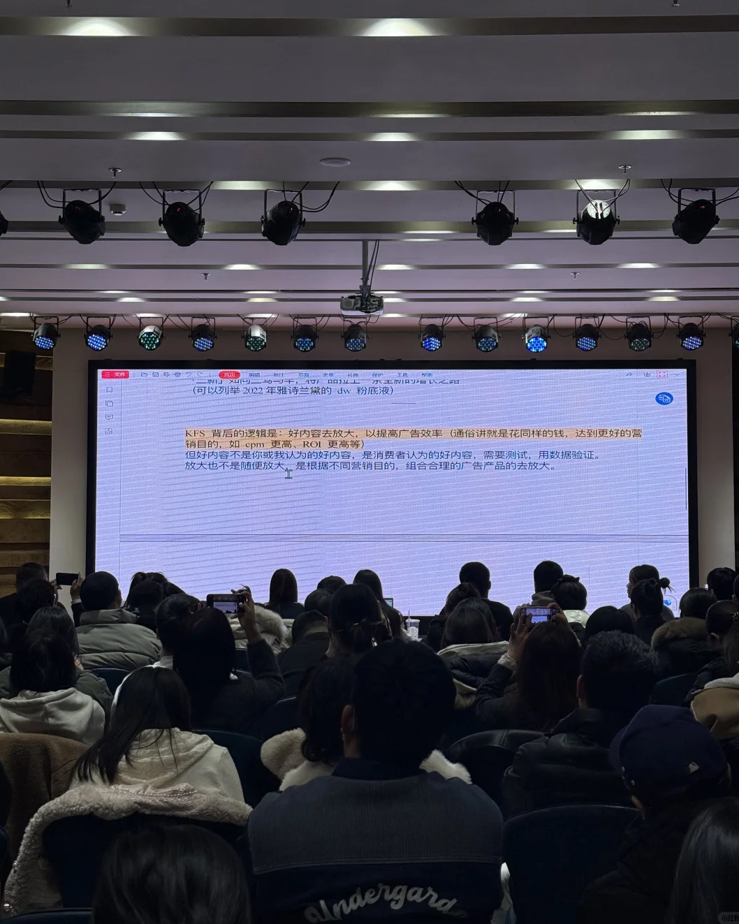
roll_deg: +0.7
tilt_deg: +3.1
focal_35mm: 51
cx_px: 372
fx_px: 1395
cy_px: 427
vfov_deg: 36.6
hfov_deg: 29.7
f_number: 1.78
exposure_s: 1/469
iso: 64
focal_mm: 6.76
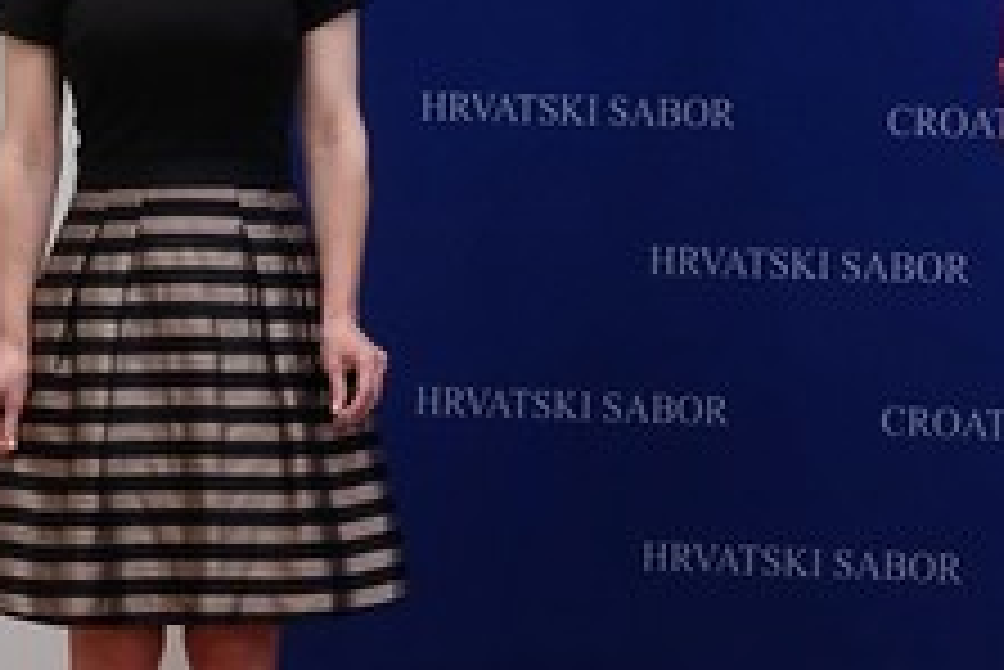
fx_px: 4884
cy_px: 342
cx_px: 1520
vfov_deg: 7.9
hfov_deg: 11.3
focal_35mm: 175
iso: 2000
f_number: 3.6
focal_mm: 34.2
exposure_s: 1/125
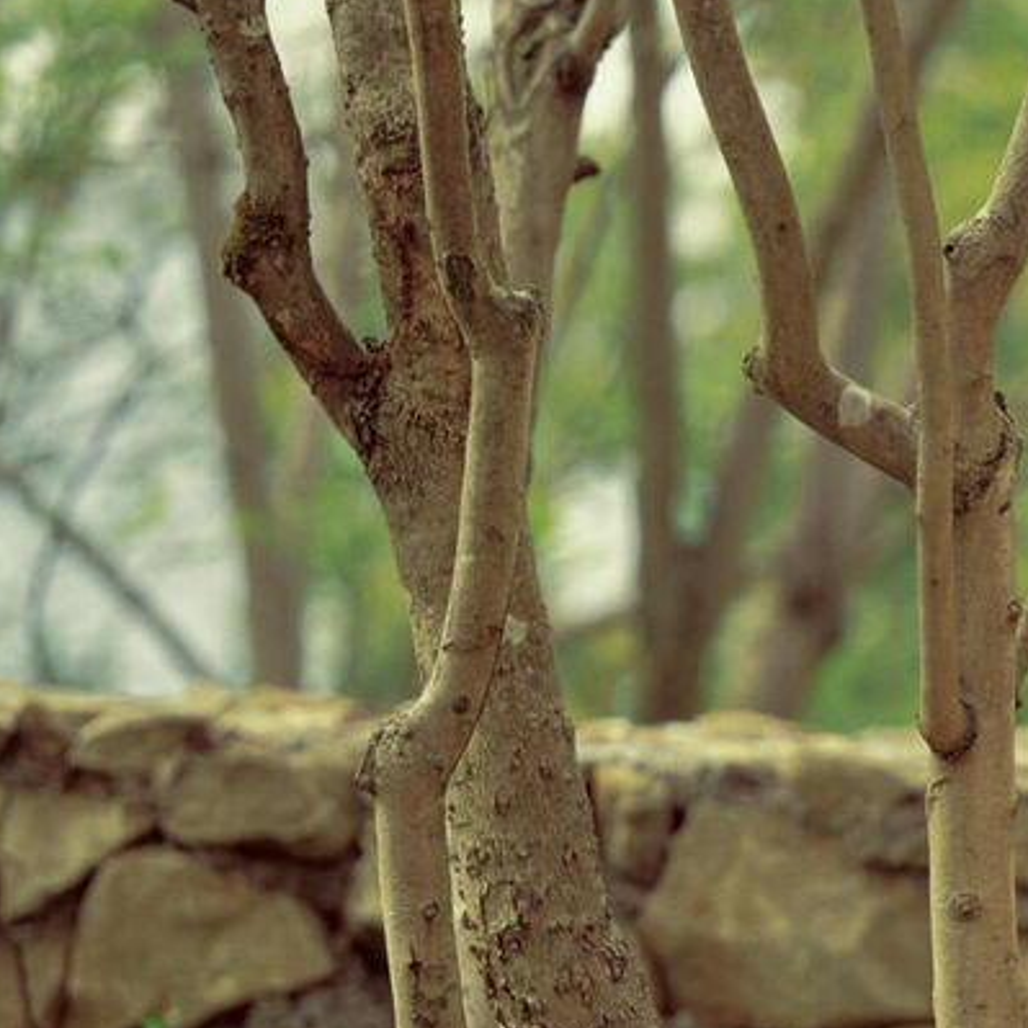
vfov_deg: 6.5
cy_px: 824
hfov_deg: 6.5
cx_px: 1165
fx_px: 9072
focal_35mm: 270
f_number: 2
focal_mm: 110
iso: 400
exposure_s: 1/1600
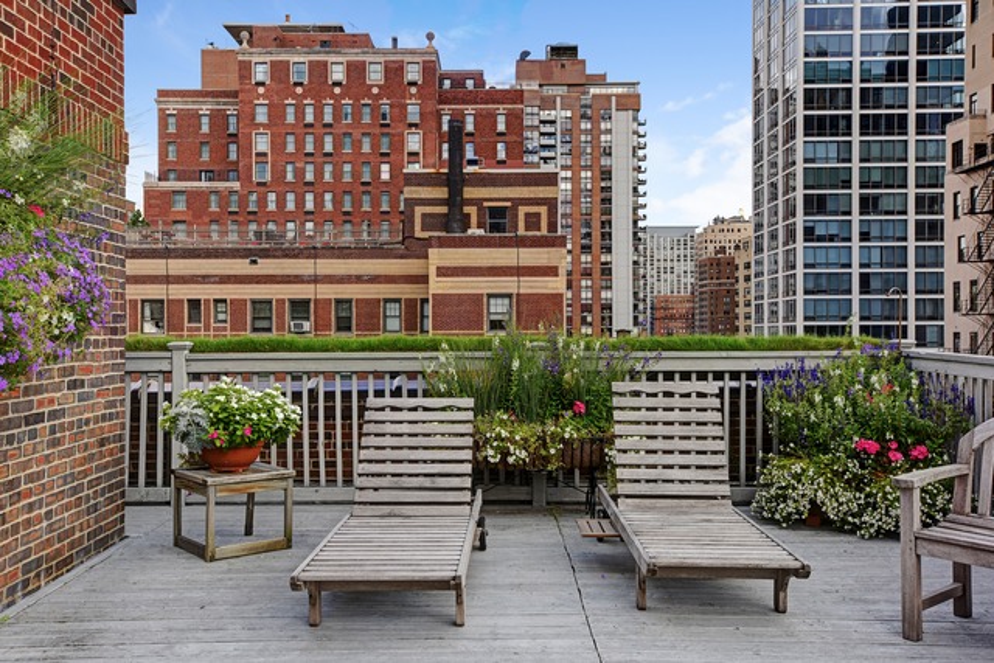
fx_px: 967
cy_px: 332
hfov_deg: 54.4
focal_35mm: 35
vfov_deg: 37.9
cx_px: 497
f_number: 9
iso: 200
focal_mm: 35
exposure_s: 1/250
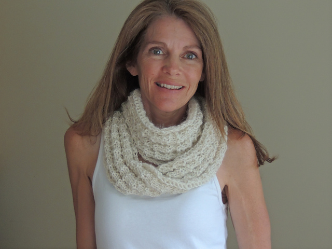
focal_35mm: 85
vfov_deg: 17.4
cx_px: 166
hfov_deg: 23.0
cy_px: 124
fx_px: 815
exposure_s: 1/25
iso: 500
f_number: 4
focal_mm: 15.1
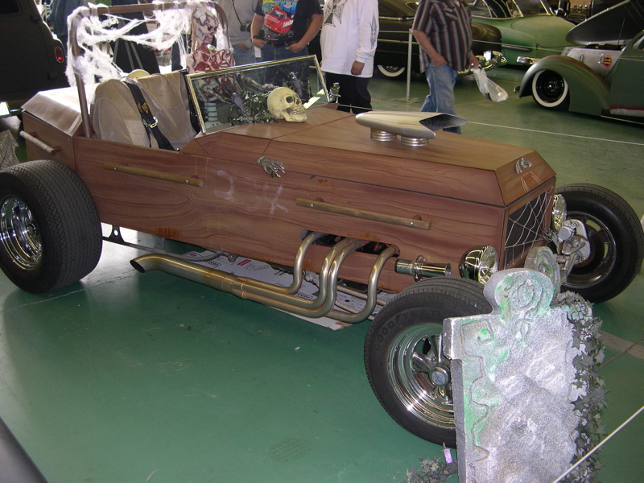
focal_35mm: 38
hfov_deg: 49.0
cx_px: 322
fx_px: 707
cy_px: 242
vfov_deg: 37.7
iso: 171
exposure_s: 1/60
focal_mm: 8
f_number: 2.8
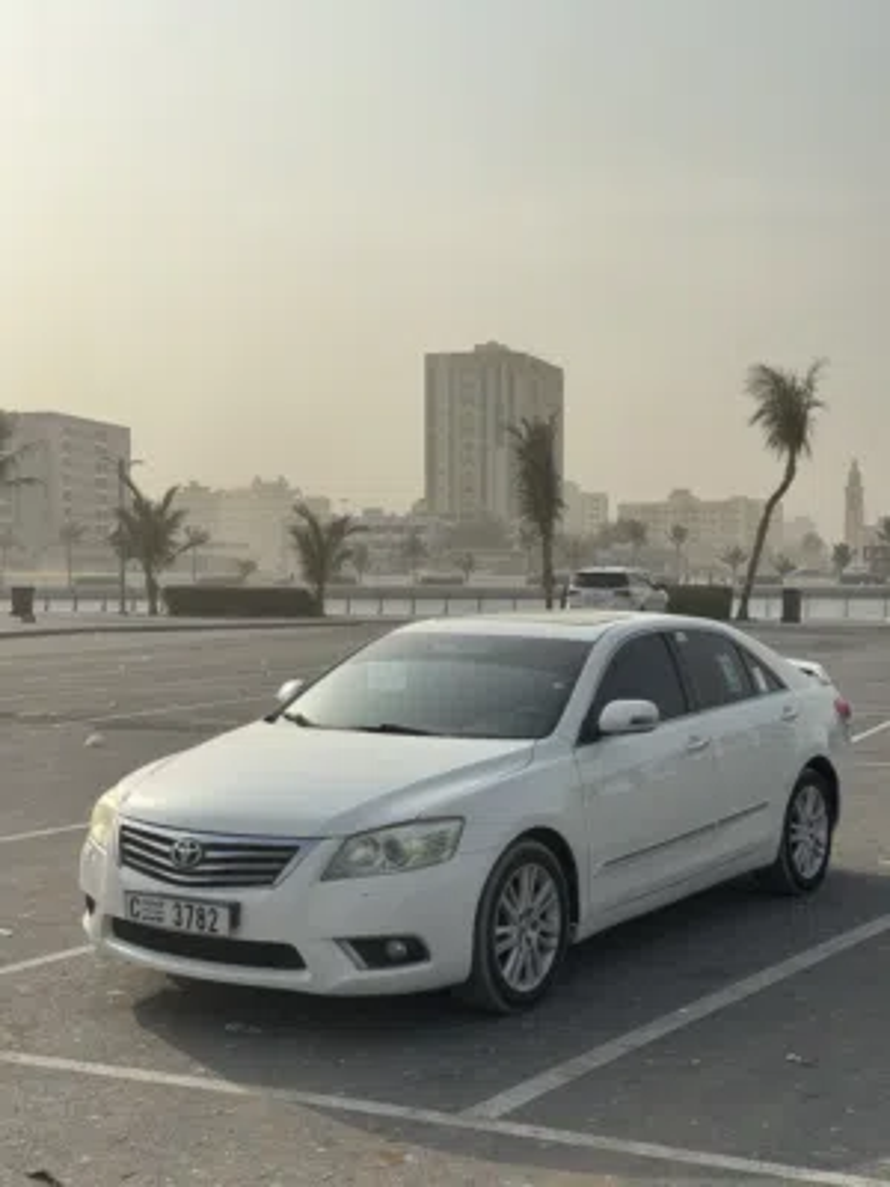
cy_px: 594
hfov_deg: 30.3
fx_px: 1645
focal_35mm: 48
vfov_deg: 39.7
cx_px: 445
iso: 64
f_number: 1.78
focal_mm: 6.76
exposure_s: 1/3257
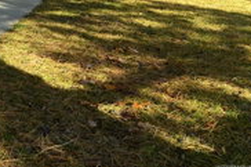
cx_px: -83
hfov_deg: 31.5
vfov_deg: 25.5
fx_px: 323
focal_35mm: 46
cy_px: -42
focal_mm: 11
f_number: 10
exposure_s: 1/60
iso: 400
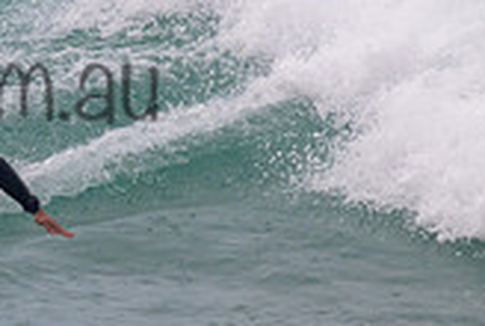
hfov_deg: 0.7
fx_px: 38141
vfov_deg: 0.5
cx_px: -154
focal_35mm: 2826
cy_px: 52
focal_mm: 800
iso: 1000
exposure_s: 1/2000
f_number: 11
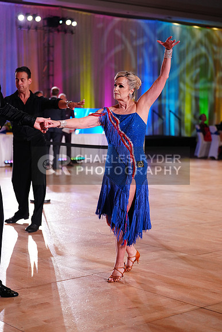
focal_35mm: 70
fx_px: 647
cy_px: 166
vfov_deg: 28.8
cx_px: 111
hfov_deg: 19.5
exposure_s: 1/640
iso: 2000
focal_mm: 70
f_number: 2.8
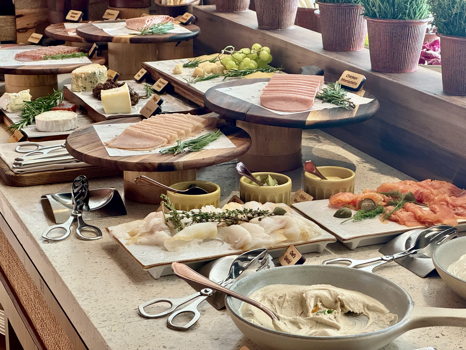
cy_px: 175
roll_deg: +0.4
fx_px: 1037
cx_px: 233
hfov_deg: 25.3
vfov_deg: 19.1
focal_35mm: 77
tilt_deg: -16.7
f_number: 2.8
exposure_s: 1/50
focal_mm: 9
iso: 160
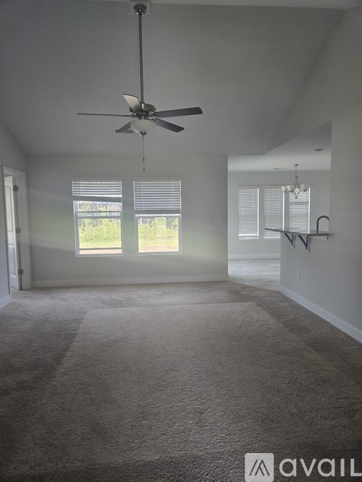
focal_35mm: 23
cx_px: 181
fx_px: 321
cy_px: 241
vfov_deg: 73.9
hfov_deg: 58.9
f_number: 1.8
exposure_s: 1/180
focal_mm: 5.4
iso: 160
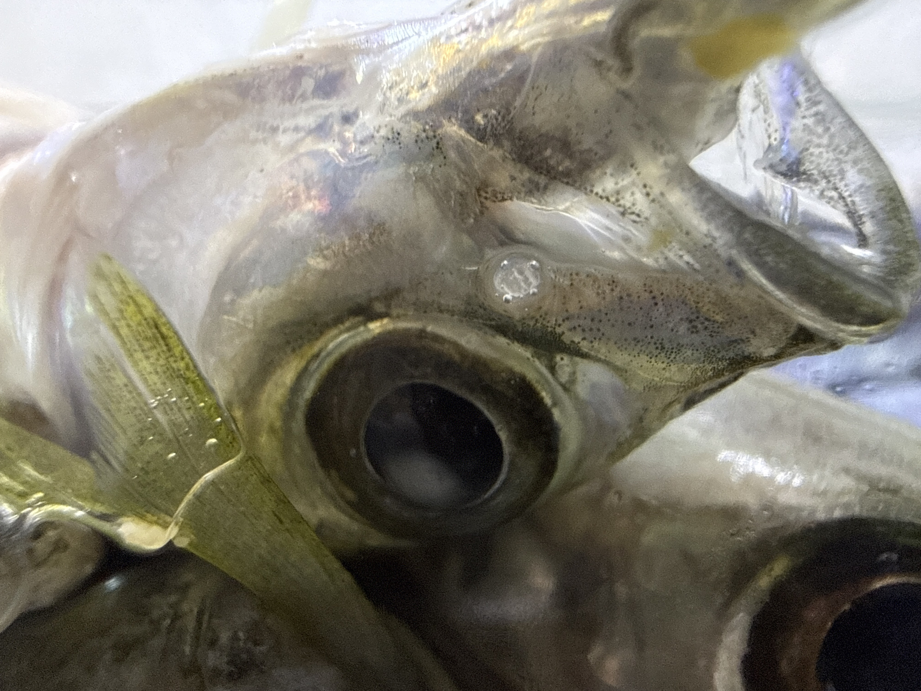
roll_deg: -0.3
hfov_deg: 67.3
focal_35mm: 26
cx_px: 460
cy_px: 346
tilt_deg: -10.5
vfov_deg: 53.1
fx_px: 692
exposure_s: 1/50
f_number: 2.2
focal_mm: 2.22
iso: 200
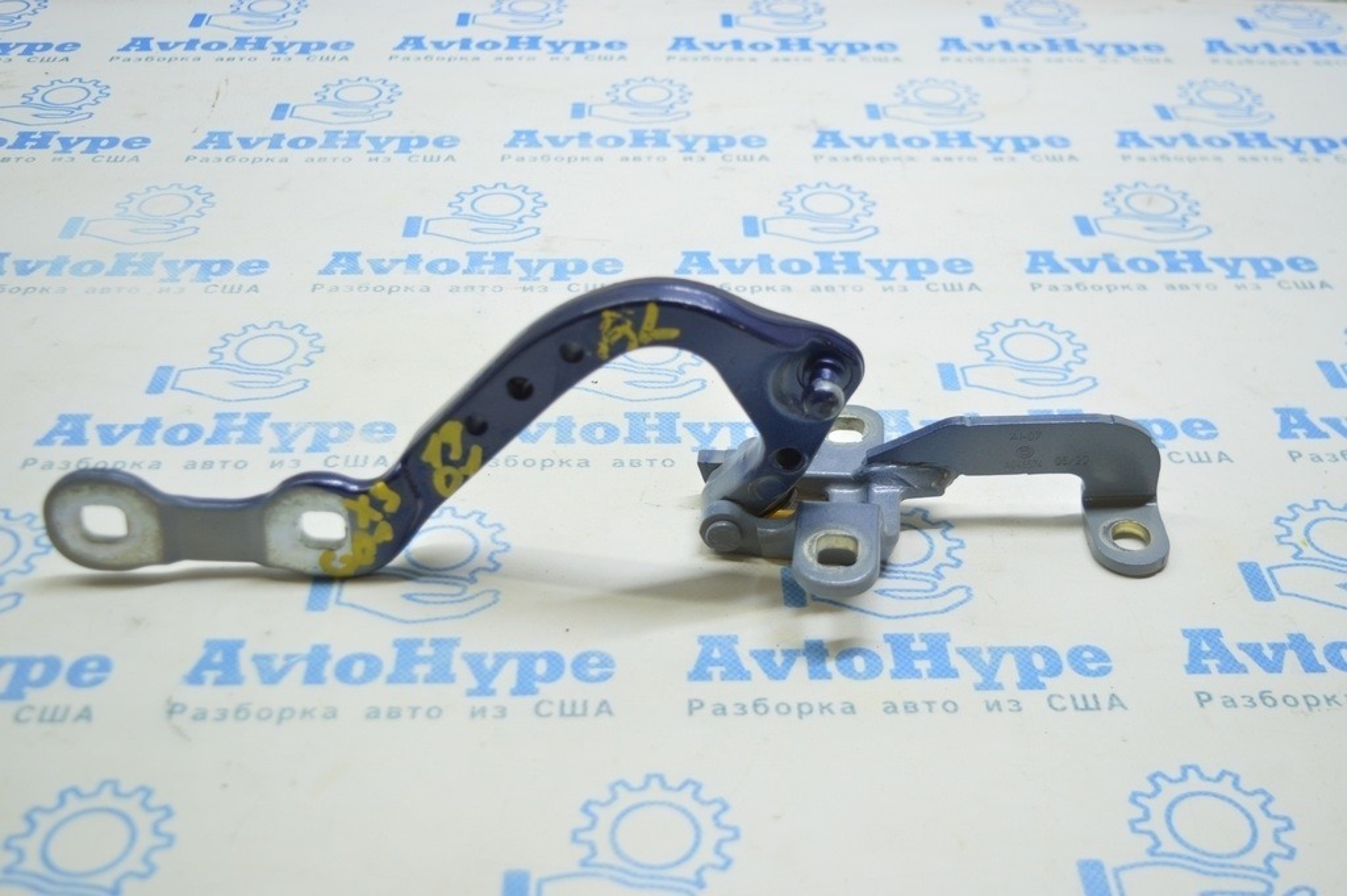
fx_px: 1626
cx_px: 674
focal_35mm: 44
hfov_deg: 45.0
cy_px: 448
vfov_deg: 30.8
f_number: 4.2
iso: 400
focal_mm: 29
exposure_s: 1/40
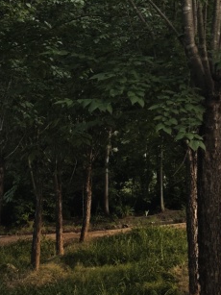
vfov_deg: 21.5
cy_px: -111
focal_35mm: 80
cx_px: 261
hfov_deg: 17.6
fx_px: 681
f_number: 1.44
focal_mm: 6.68
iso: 50
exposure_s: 1/354
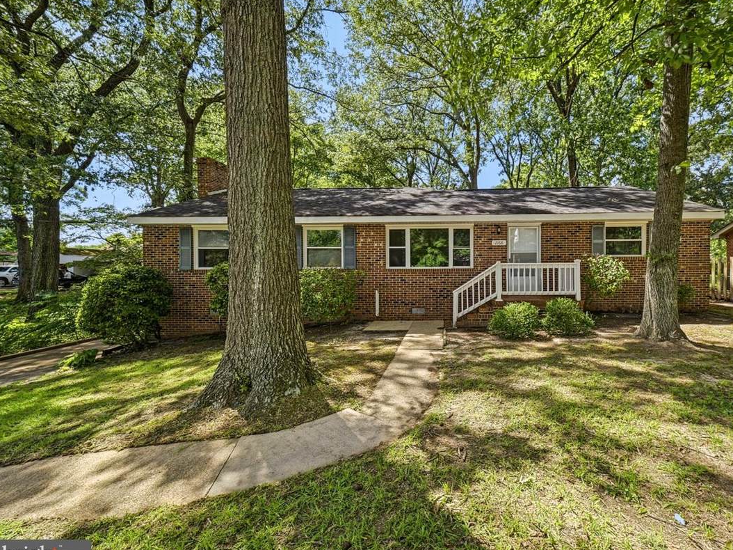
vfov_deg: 85.7
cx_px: 440
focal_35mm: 14
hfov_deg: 100.7
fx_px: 296
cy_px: 275
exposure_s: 1/50
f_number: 8
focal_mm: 12
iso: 250
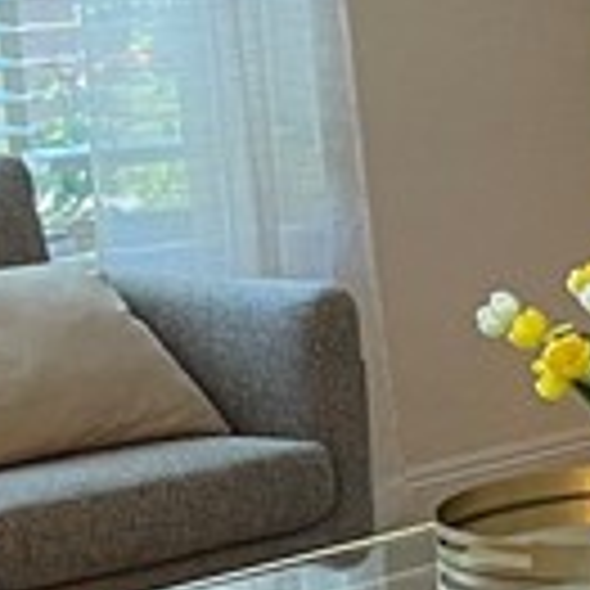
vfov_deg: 9.8
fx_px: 3452
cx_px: 1666
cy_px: 410
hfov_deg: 8.5
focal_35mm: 179
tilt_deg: -11.0
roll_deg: +0.0
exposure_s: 1/60
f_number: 1.6
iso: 125
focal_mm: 4.2
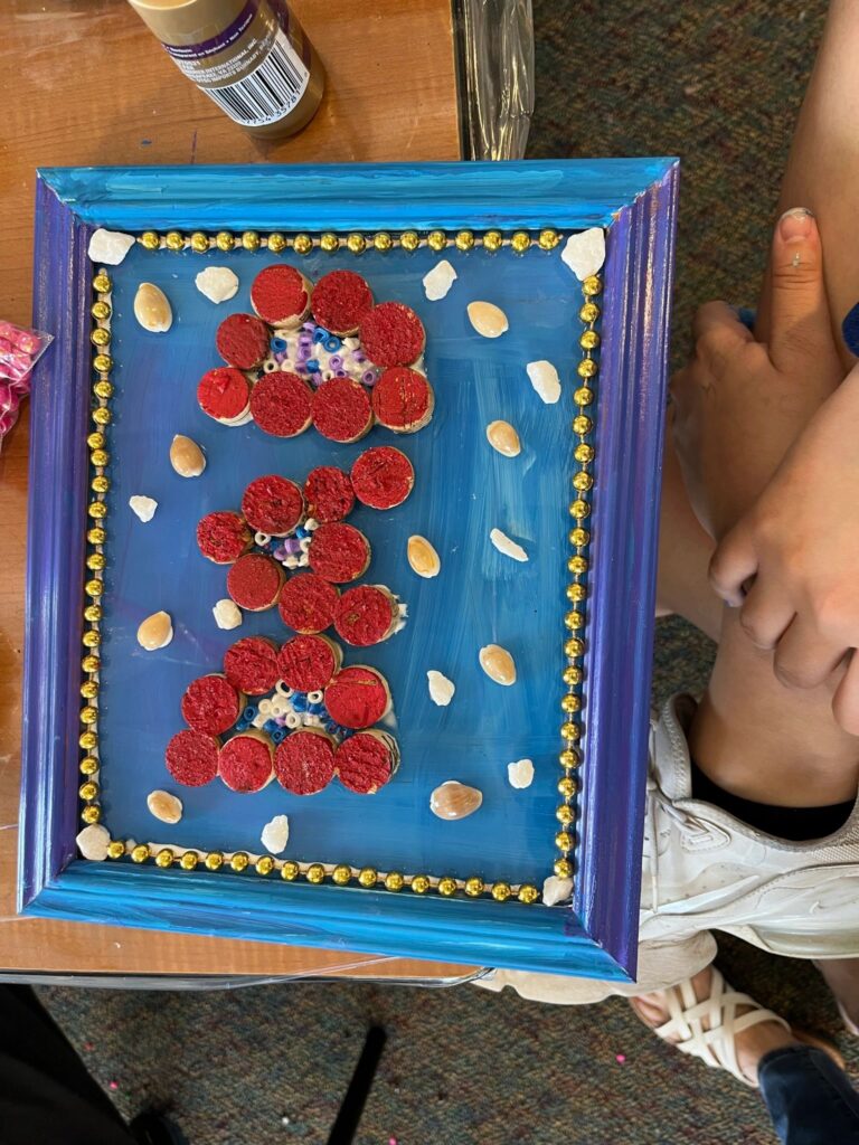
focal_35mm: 26
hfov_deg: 53.1
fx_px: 860
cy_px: 572
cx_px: 430
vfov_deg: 67.3
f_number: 1.6
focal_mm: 5.1
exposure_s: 1/60
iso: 125
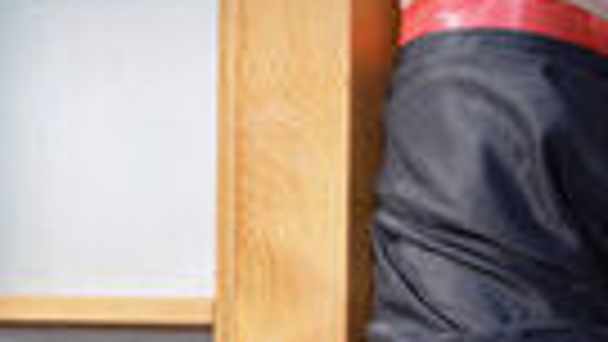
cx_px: 1207
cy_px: 562
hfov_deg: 6.8
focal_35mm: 306
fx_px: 4934
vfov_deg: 3.9
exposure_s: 1/125
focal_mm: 45
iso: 1000
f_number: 7.1
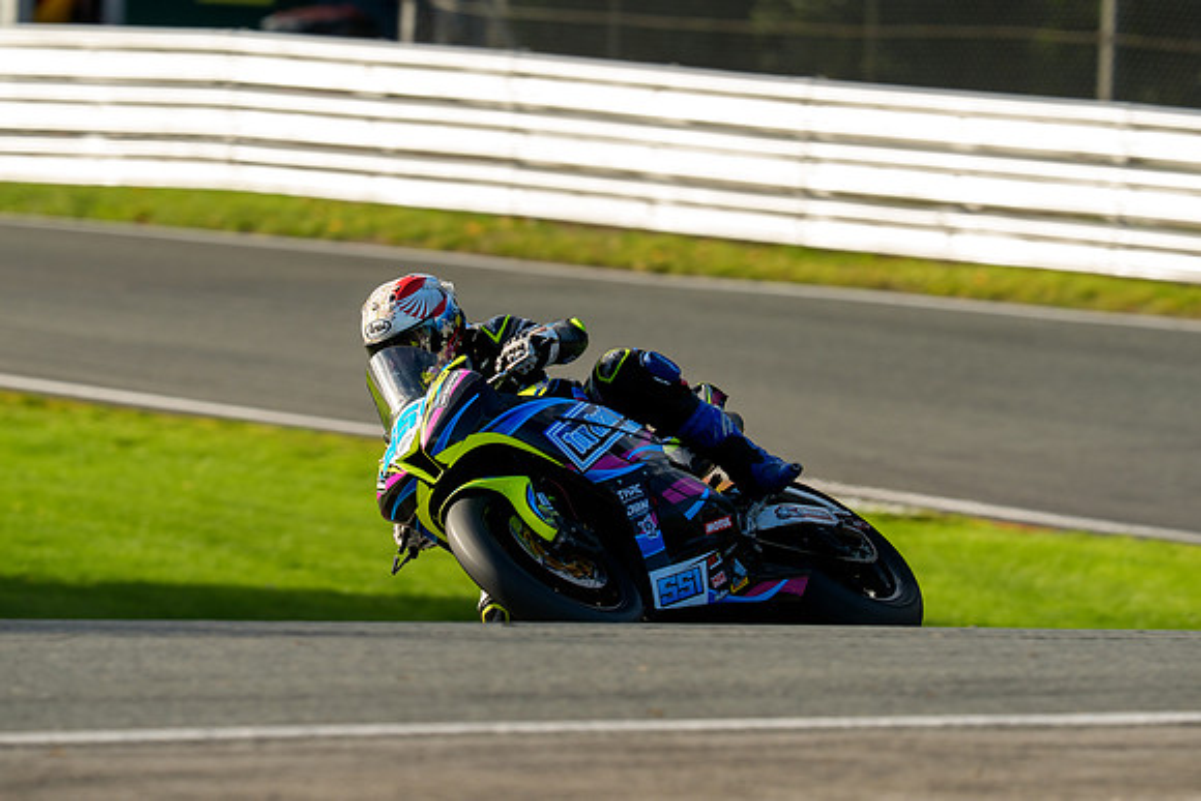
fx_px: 16209
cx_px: 602
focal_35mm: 486
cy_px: 396
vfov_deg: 2.8
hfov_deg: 4.2
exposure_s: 1/640
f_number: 5.6
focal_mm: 400
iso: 125
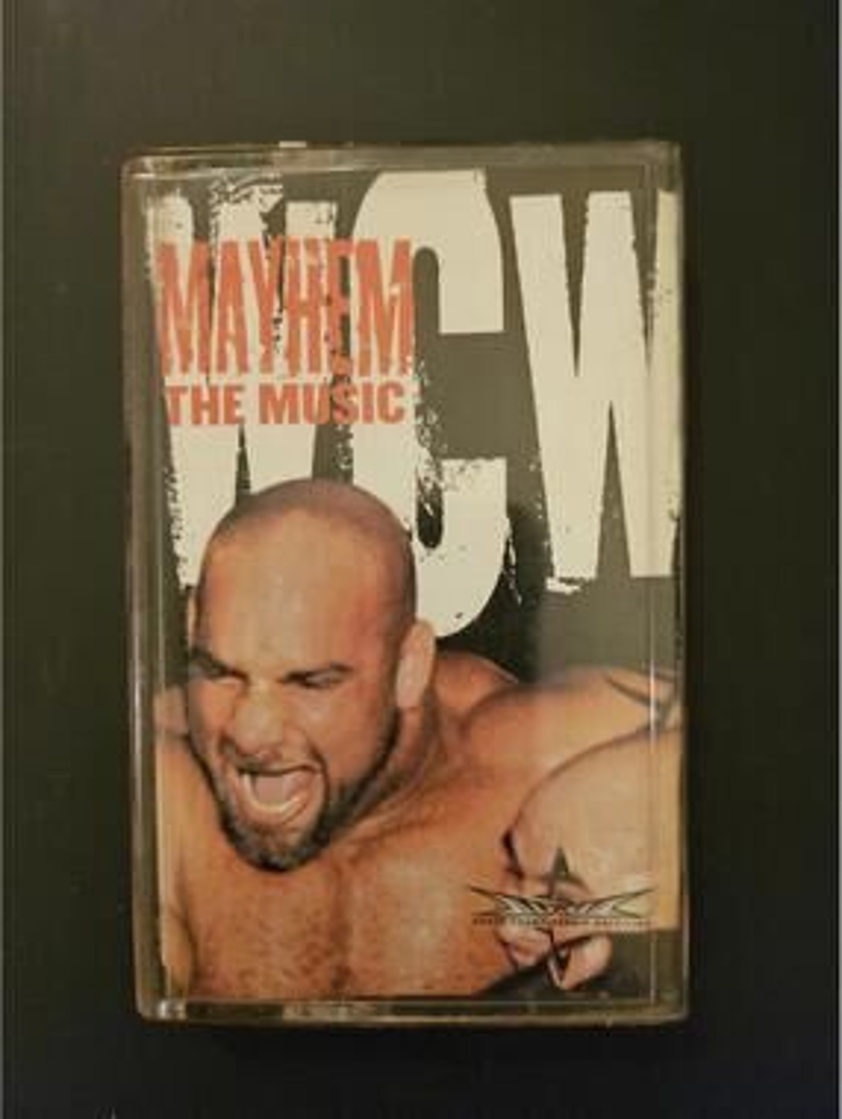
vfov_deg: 71.5
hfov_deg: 56.9
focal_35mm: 24
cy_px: 560
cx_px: 421
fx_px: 777
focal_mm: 5
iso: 1600
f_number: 1.8
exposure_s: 1/24
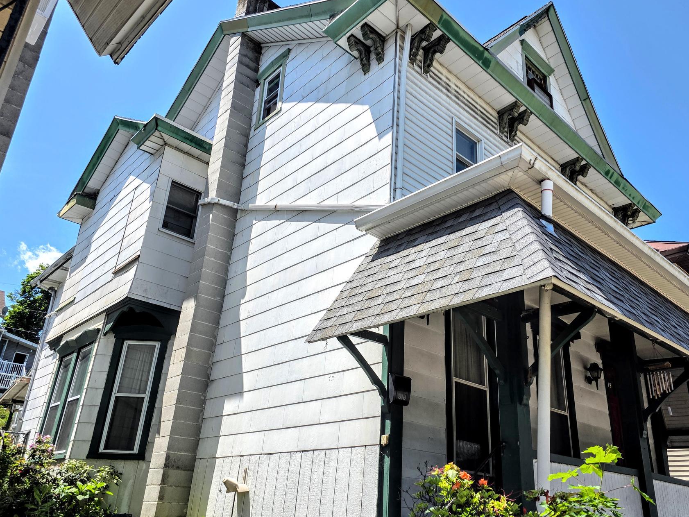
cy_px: 286
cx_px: 367
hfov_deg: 63.4
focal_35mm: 28
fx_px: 557
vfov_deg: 49.7
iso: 80
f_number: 1.7
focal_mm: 6.3
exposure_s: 1/4889
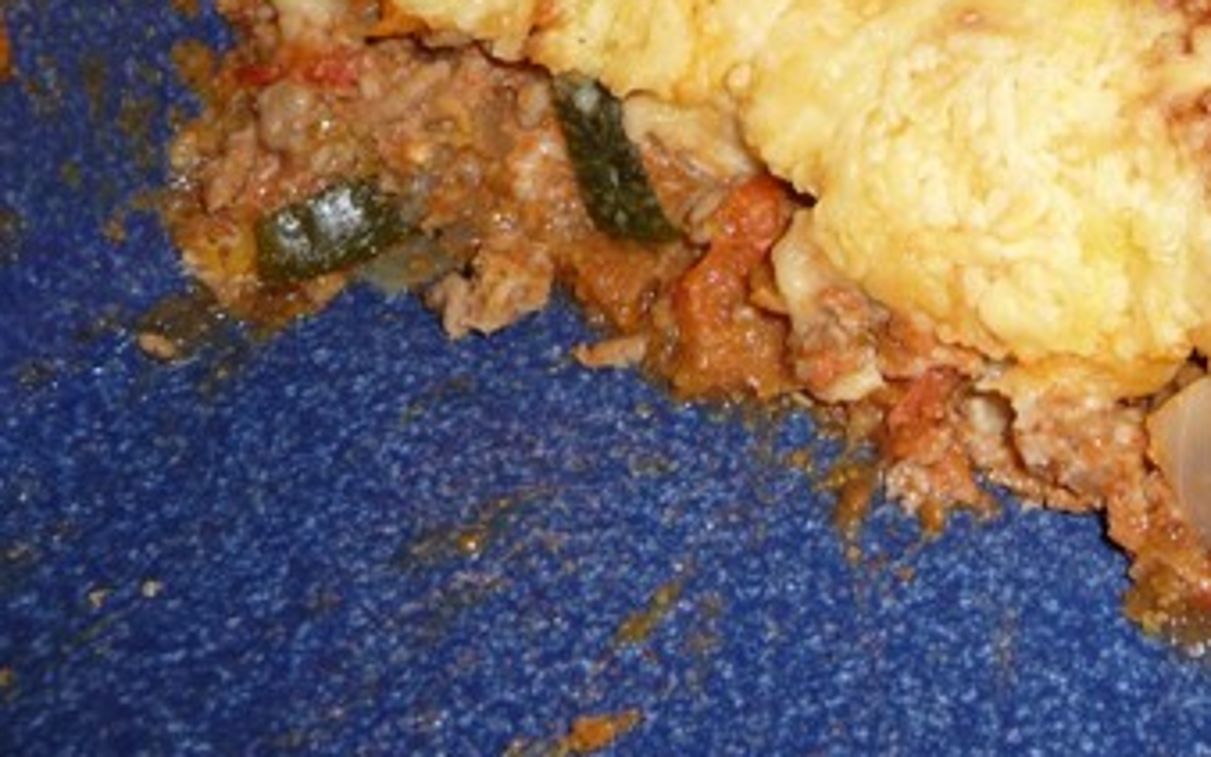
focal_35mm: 64
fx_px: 2113
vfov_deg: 20.0
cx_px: 1029
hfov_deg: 30.9
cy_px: 93
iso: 100
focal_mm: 5.3
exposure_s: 1/30
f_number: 3.5
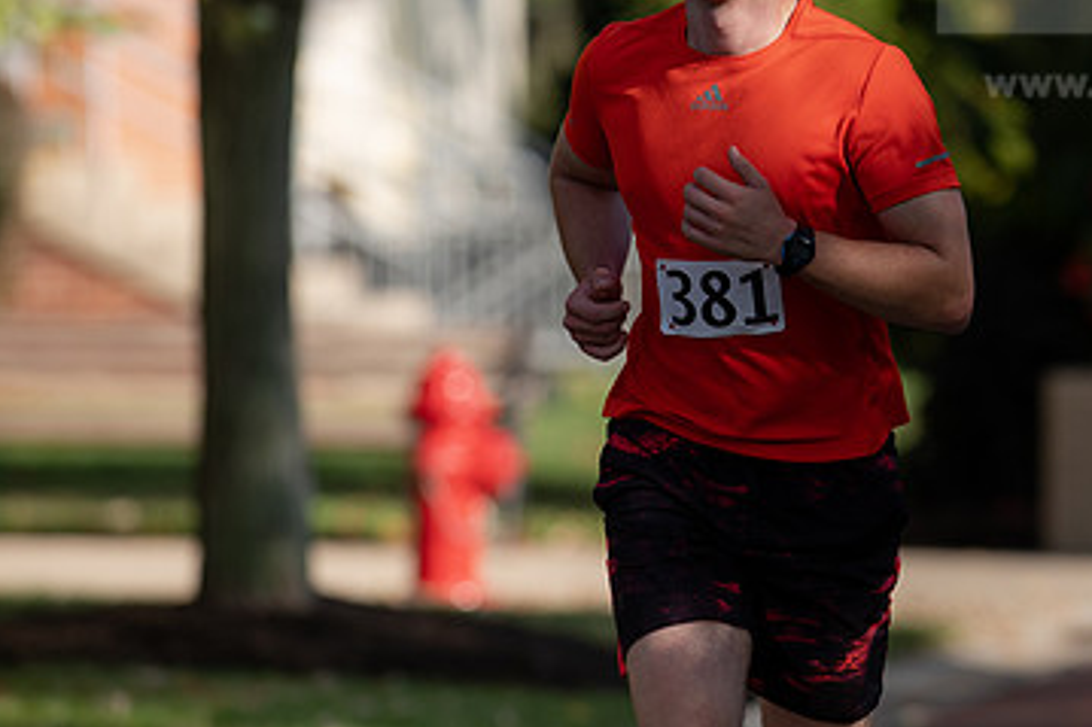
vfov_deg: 2.8
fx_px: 14704
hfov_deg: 4.3
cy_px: 148
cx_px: 846
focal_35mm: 485
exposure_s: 1/640
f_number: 4.5
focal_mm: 300
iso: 200
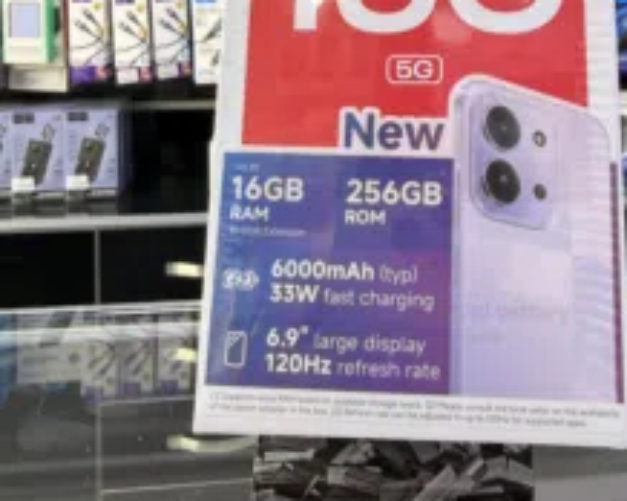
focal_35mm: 43
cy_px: 84
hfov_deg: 42.5
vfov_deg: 33.6
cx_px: 408
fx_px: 797
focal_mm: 2.22
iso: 50
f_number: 2.2
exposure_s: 1/100
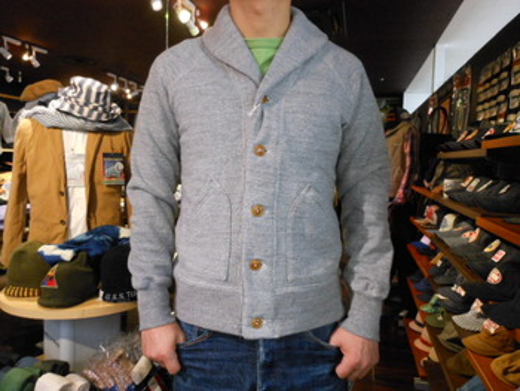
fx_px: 421
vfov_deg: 49.8
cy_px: 196
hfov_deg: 63.4
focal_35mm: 28
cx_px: 260
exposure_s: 1/25
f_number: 3.7
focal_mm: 5
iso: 400
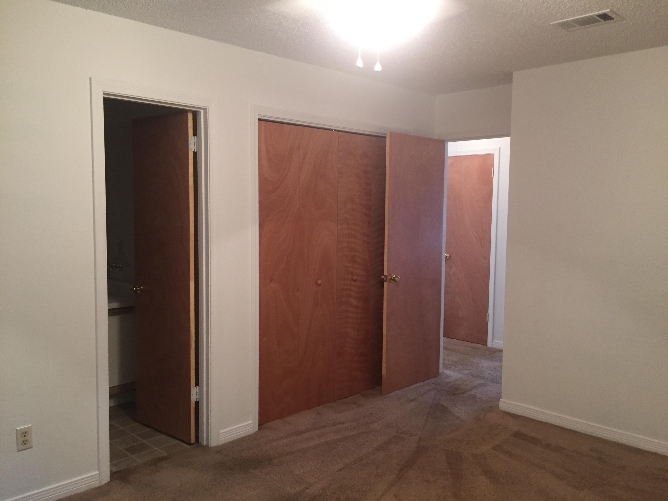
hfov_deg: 61.7
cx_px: 334
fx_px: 560
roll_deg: -1.7
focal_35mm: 29
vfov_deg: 48.2
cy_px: 250
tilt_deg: -4.0
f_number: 2.2
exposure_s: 1/30
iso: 200
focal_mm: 4.15
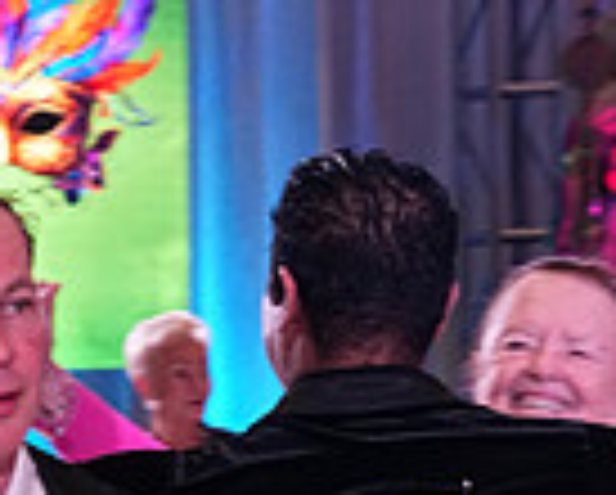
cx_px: -200
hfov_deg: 6.3
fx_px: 5568
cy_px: 1125
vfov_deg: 5.0
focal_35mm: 305
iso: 2500
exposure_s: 1/250
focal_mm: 77
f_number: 7.1
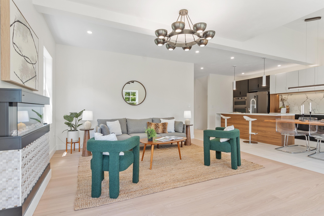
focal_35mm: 18
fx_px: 162
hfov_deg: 90.0
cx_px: 162
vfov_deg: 67.4
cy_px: 108
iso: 400
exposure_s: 1/6
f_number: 8
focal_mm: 12
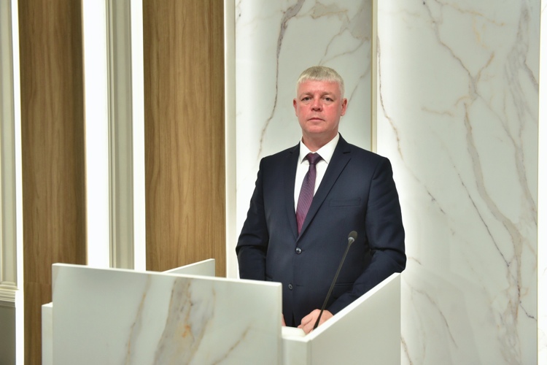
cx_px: 274
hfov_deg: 50.7
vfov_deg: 35.1
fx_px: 577
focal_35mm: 38
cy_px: 182
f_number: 4.5
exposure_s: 1/320
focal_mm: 38
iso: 1100
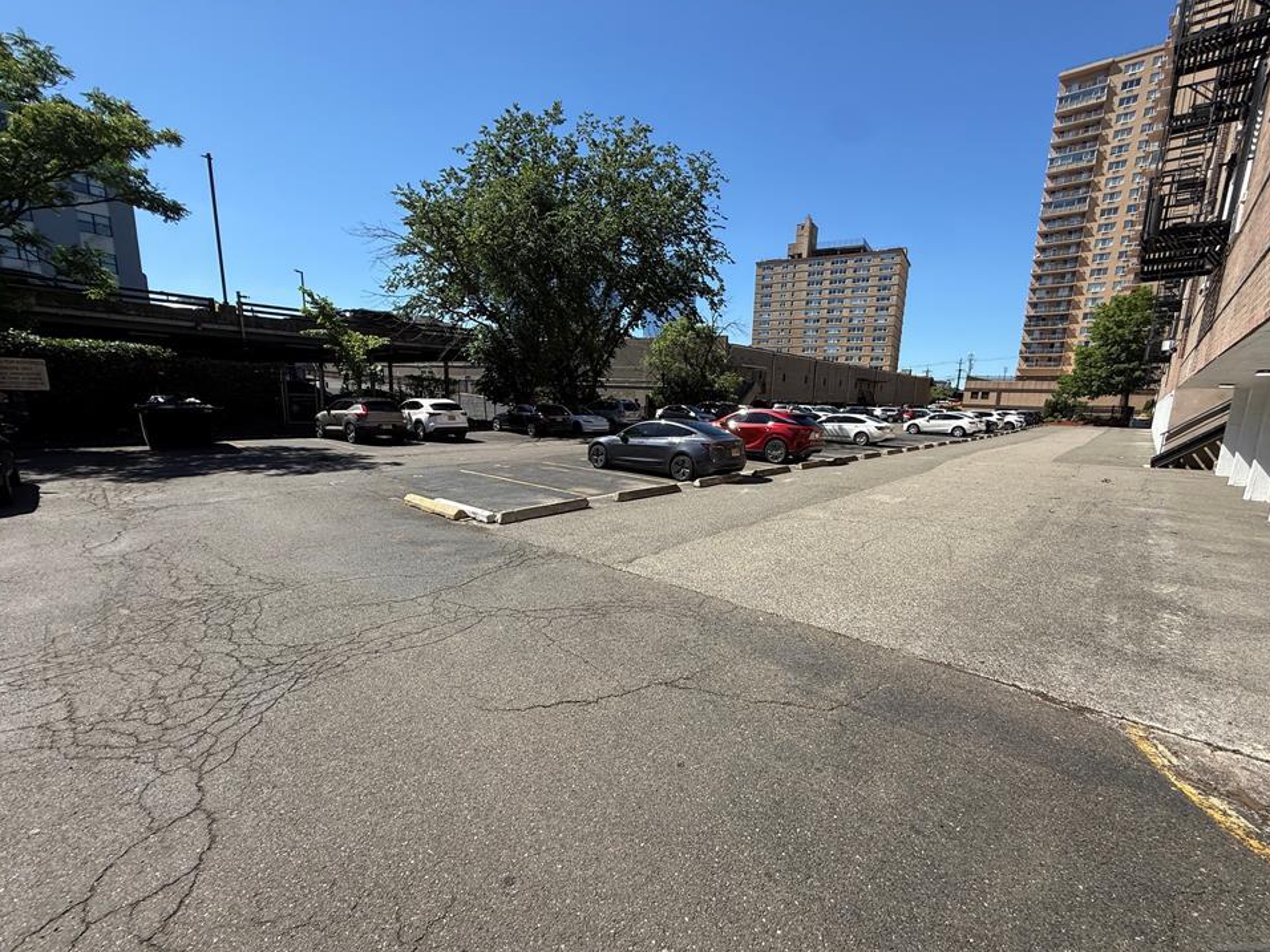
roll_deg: -3.8
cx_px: 668
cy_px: 498
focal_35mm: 15
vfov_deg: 81.7
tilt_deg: -10.0
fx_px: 550
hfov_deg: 98.1
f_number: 2.2
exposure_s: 1/1572
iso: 50
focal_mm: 2.22
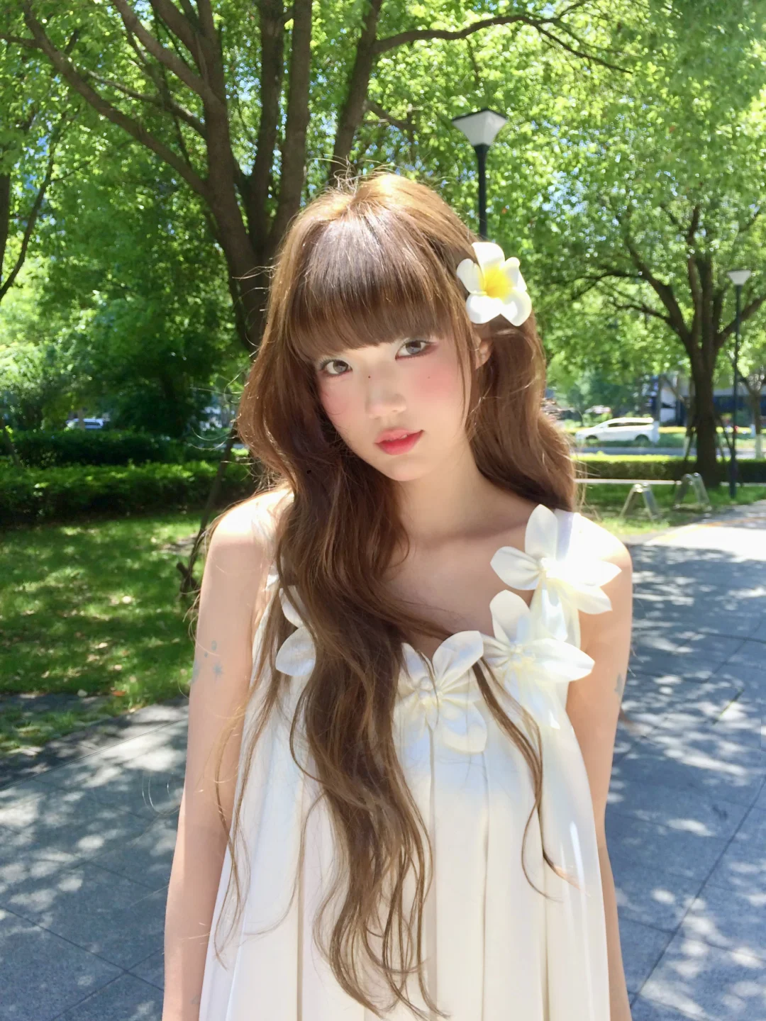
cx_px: 383
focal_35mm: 29
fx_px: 856
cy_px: 510
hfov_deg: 48.2
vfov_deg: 61.7
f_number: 2.2
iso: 32
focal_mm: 4.15
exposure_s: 1/456
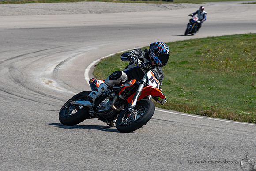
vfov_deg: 5.8
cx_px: 120
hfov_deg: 8.8
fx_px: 1673
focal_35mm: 235
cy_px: 89
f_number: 9
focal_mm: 200
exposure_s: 1/800
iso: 180
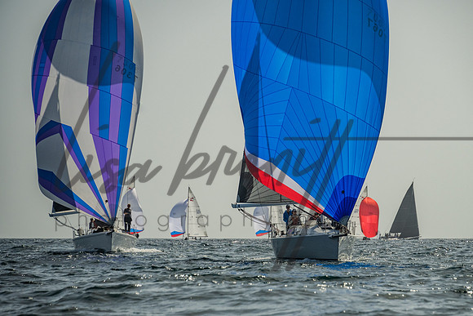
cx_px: 297
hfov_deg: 8.2
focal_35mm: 252
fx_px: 3306
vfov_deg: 5.5
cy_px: 184
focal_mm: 200
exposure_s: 1/2500
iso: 320
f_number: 6.3
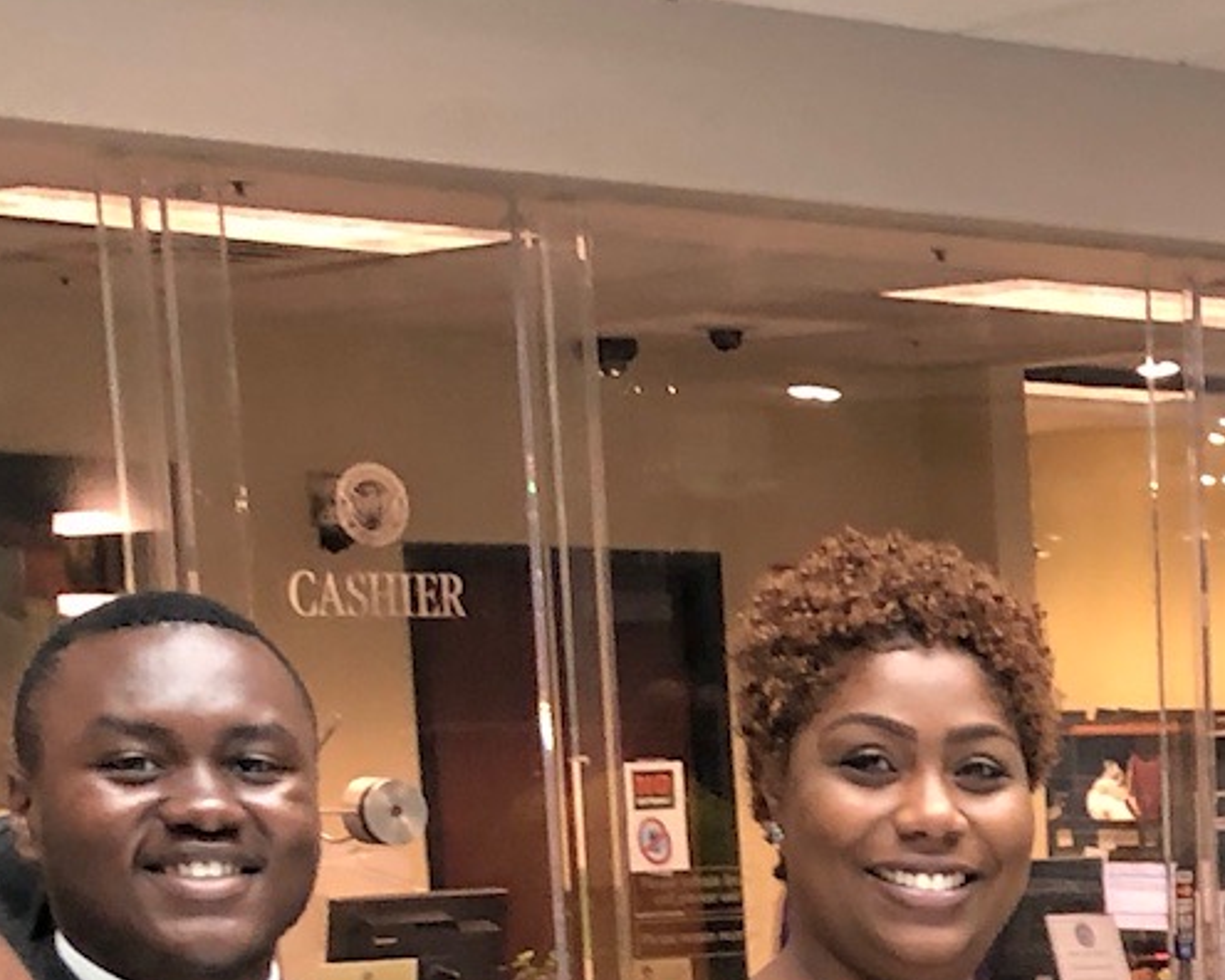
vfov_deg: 12.7
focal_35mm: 113
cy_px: 1611
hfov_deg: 15.8
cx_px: 1789
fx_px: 4097
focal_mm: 3.99
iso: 50
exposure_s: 1/15
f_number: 1.8
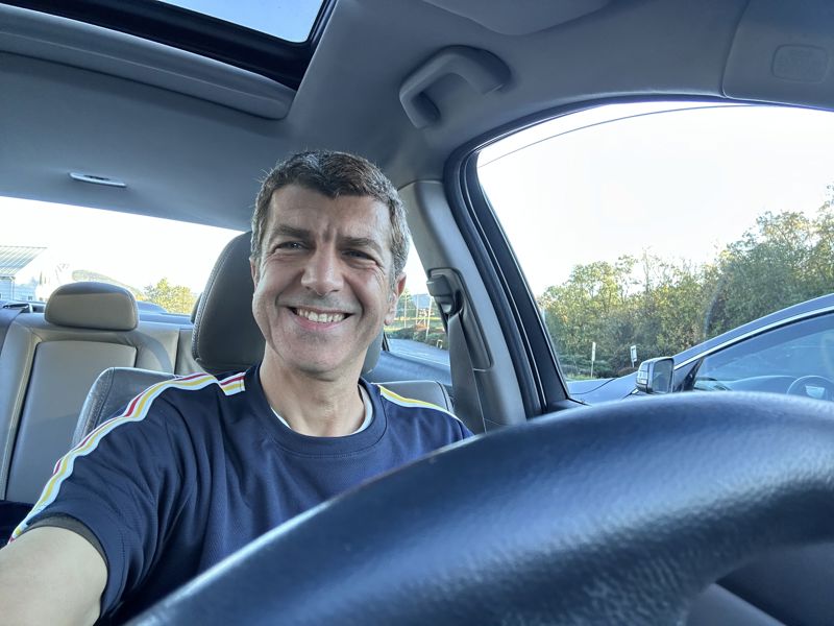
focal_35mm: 23
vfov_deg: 58.9
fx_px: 554
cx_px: 417
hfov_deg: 73.9
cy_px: 313
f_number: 1.9
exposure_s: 1/83
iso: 80
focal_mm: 2.69
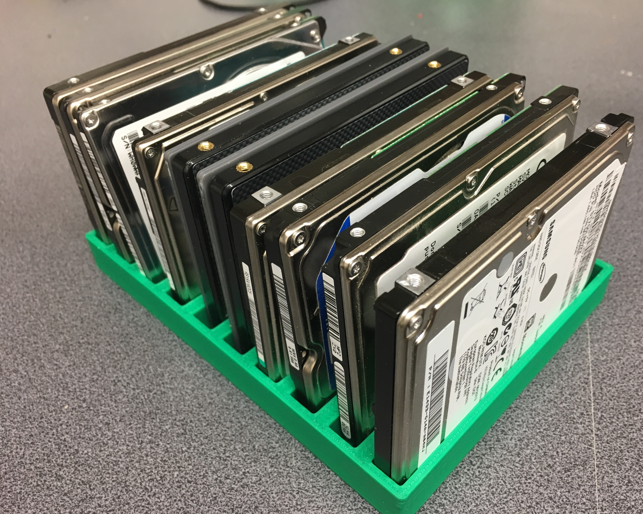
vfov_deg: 47.1
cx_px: 349
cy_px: 257
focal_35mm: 31
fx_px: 590
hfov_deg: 57.1
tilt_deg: -41.3
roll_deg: +2.3
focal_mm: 4.15
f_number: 2.2
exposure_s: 1/33
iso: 125
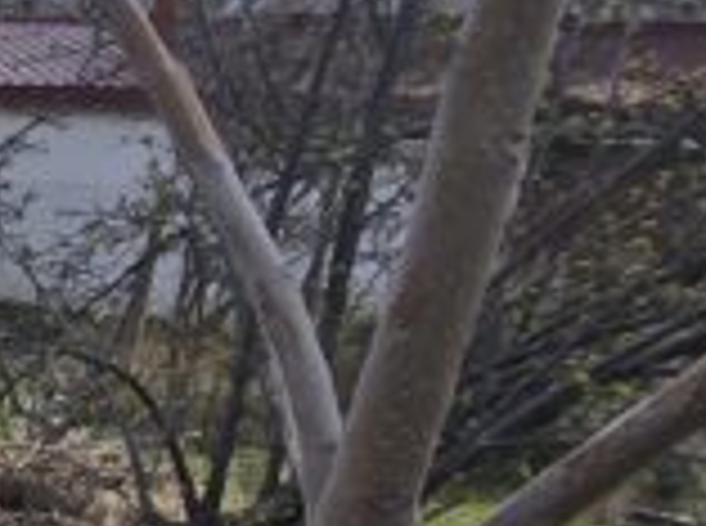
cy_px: 683
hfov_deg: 13.0
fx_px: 1730
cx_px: -1210
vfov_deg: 16.4
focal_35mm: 85
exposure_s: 1/1493
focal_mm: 2.2
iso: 50
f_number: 2.2
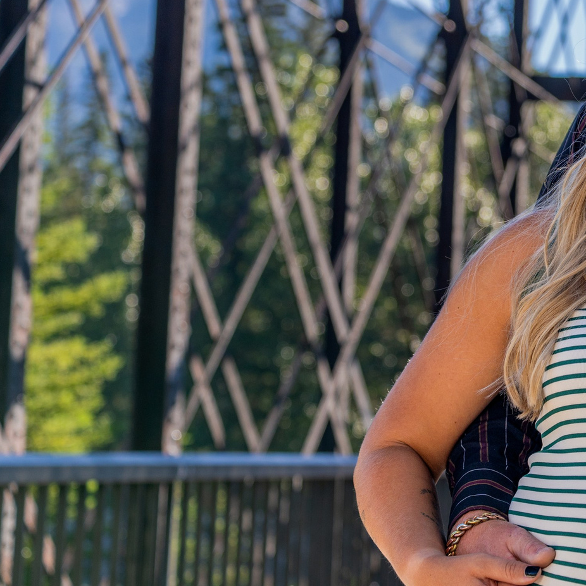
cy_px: 215
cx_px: 743
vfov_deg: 17.2
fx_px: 1934
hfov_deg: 16.4
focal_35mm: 101
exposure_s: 1/320
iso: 125
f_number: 3.2
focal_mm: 43
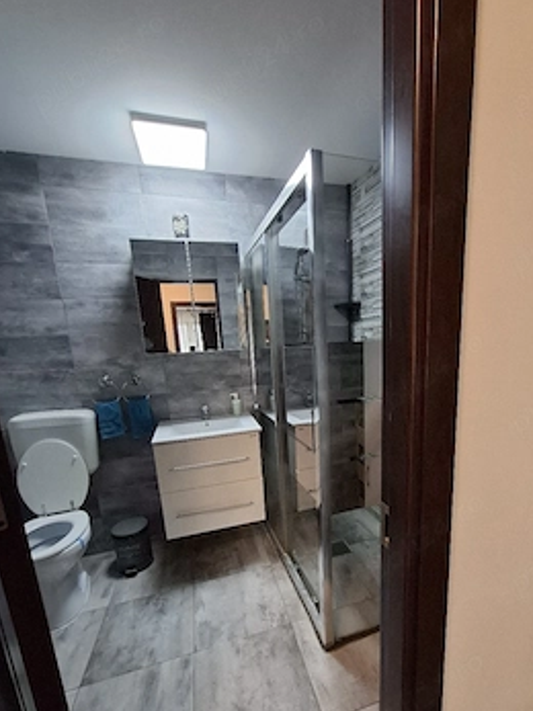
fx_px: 308
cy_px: 408
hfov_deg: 81.3
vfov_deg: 97.5
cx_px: 299
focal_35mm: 15
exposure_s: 1/50
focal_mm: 1.74
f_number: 2.2
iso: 125
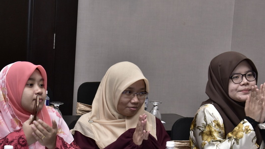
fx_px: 696
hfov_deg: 21.5
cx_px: 109
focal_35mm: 99
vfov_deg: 12.2
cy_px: 98
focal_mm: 42
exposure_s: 1/50
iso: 1000
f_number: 6.3
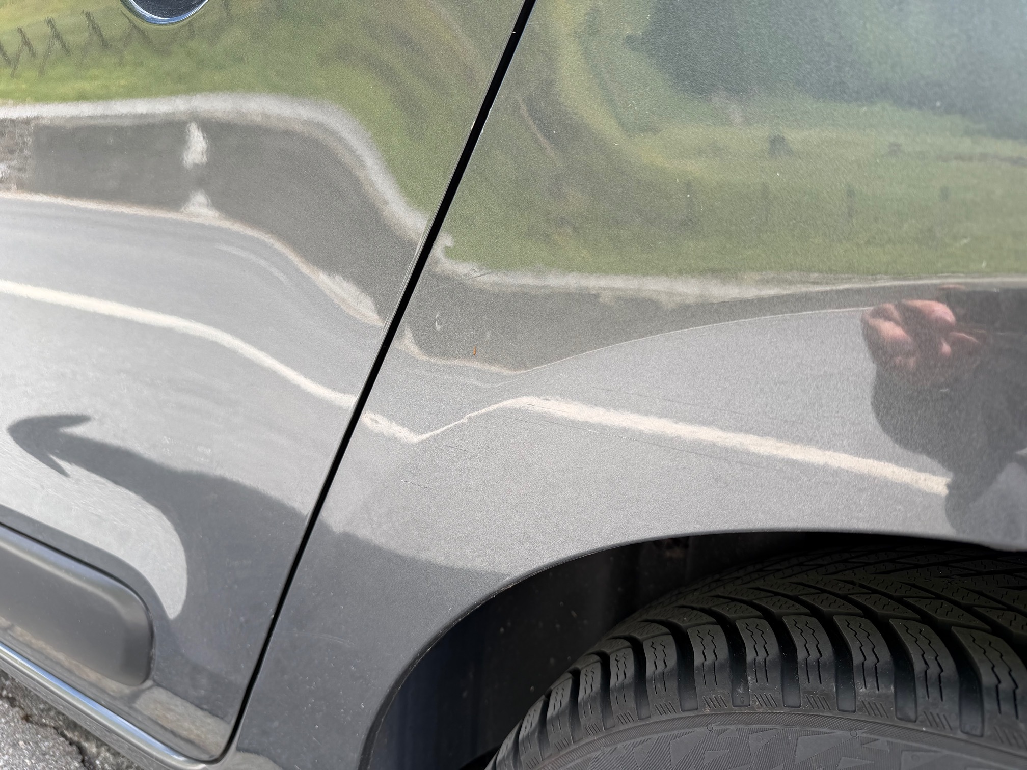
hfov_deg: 71.6
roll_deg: -1.8
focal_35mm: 24
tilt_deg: -12.7
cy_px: 385
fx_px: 712
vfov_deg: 56.8
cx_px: 514
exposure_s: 1/551
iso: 80
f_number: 1.78
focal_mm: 6.76
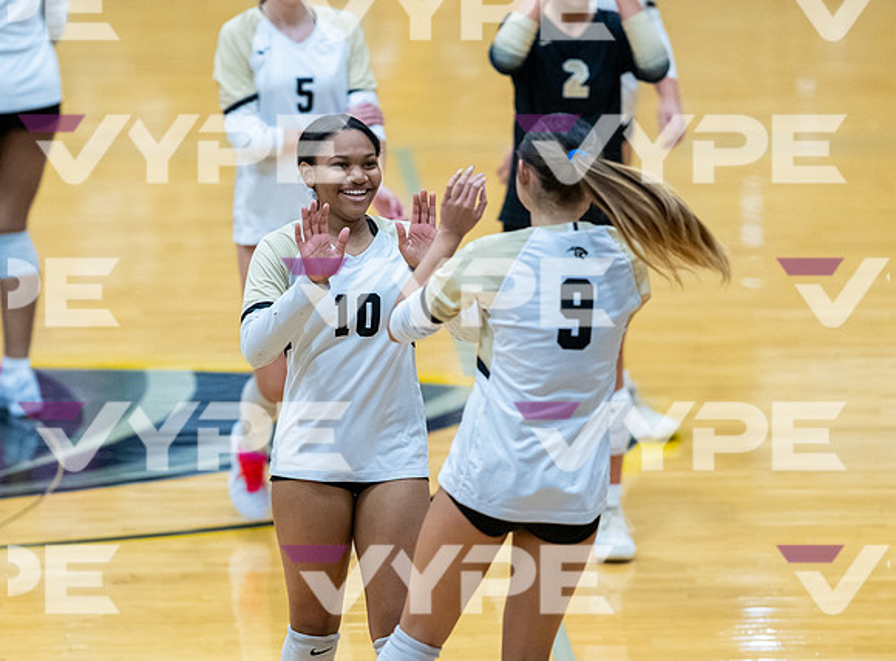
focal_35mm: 313
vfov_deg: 4.7
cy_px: 412
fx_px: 8063
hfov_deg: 6.4
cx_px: 429
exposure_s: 1/1600
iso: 3200
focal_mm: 200
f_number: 2
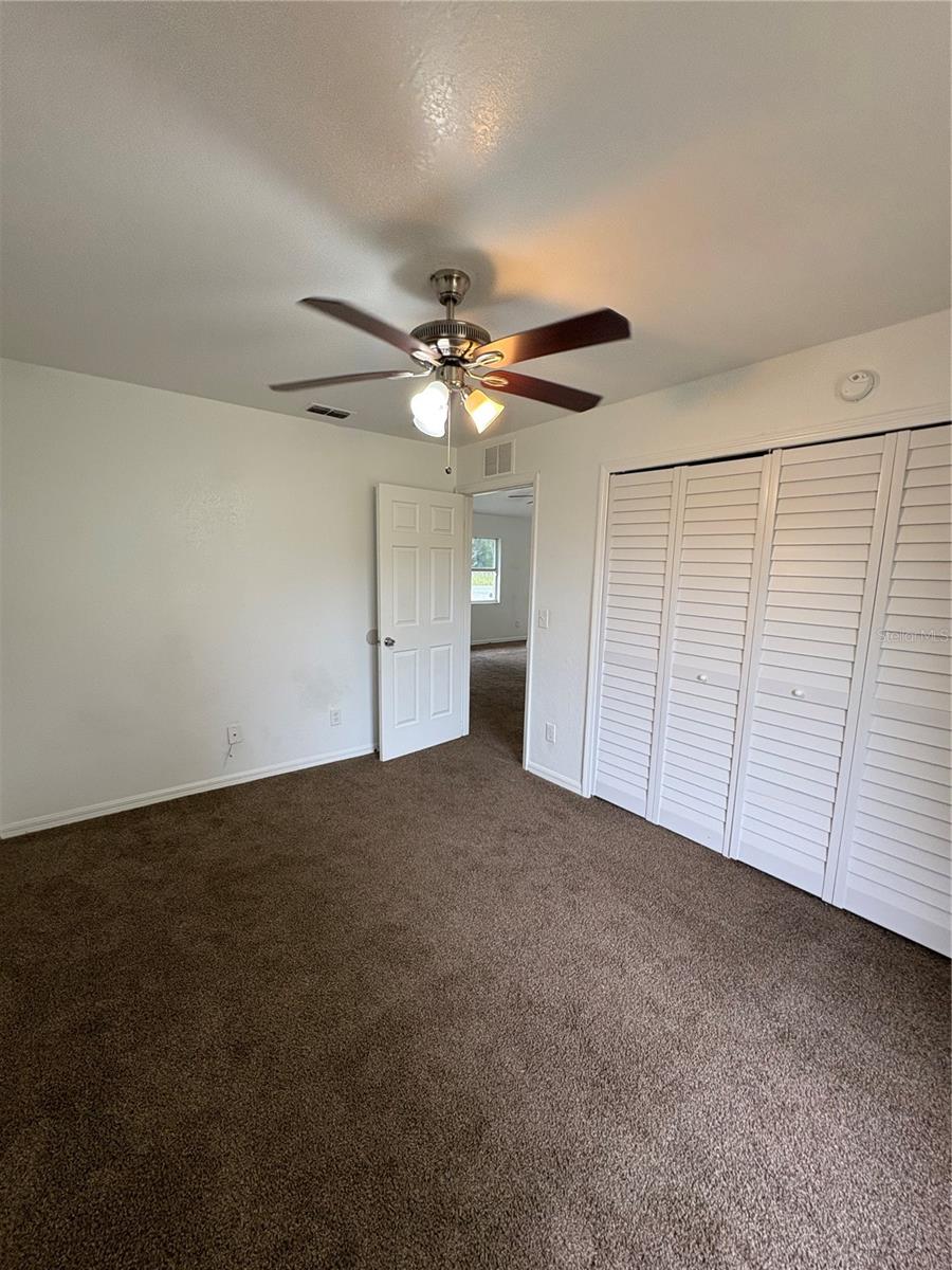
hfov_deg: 85.7
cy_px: 635
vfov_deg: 102.1
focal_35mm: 14
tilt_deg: -7.1
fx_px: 513
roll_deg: -1.4
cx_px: 476
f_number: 2.2
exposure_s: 1/120
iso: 125
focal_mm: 2.22
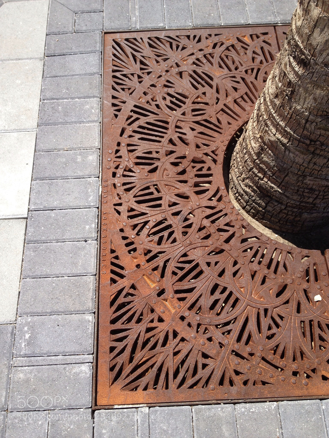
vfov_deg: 52.6
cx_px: 164
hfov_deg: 40.7
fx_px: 444
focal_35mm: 35
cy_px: 219
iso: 64
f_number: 2.4
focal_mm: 4.28
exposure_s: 1/1284
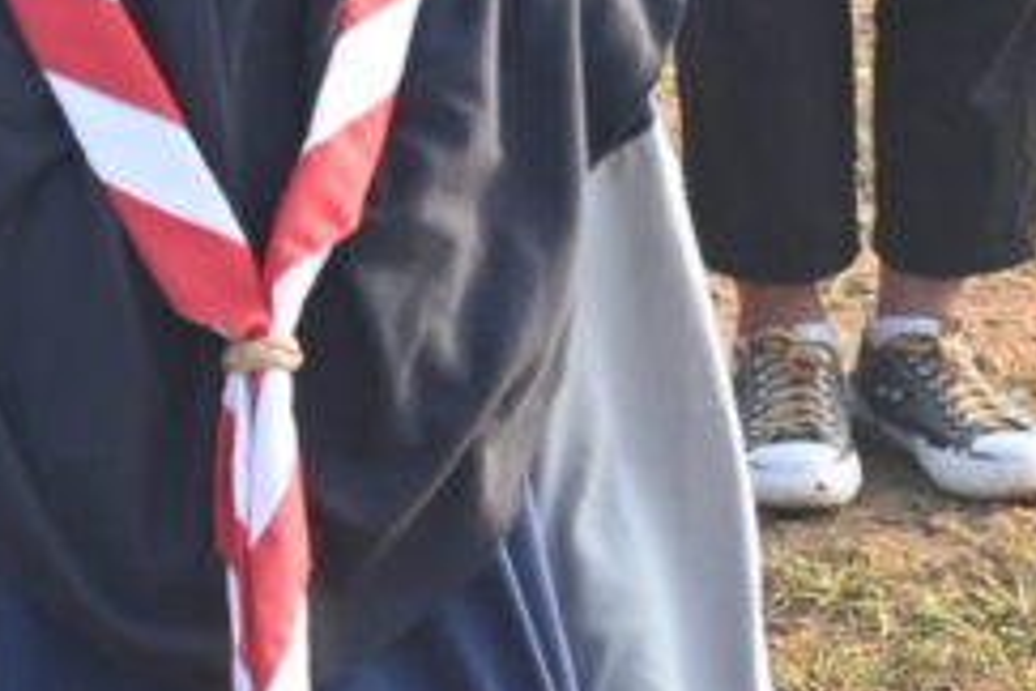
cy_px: -727
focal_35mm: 411
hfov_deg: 5.0
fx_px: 11827
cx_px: 294
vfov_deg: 3.3
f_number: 5.6
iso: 200
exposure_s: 1/200
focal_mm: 52
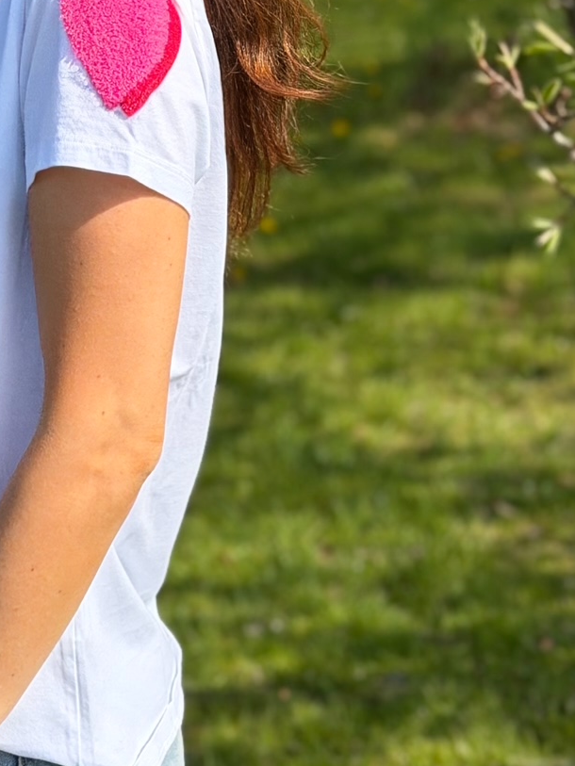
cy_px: 168
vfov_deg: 16.4
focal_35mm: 119
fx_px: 2635
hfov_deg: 12.4
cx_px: 115
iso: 100
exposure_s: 1/6024
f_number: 1.78
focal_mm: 6.76
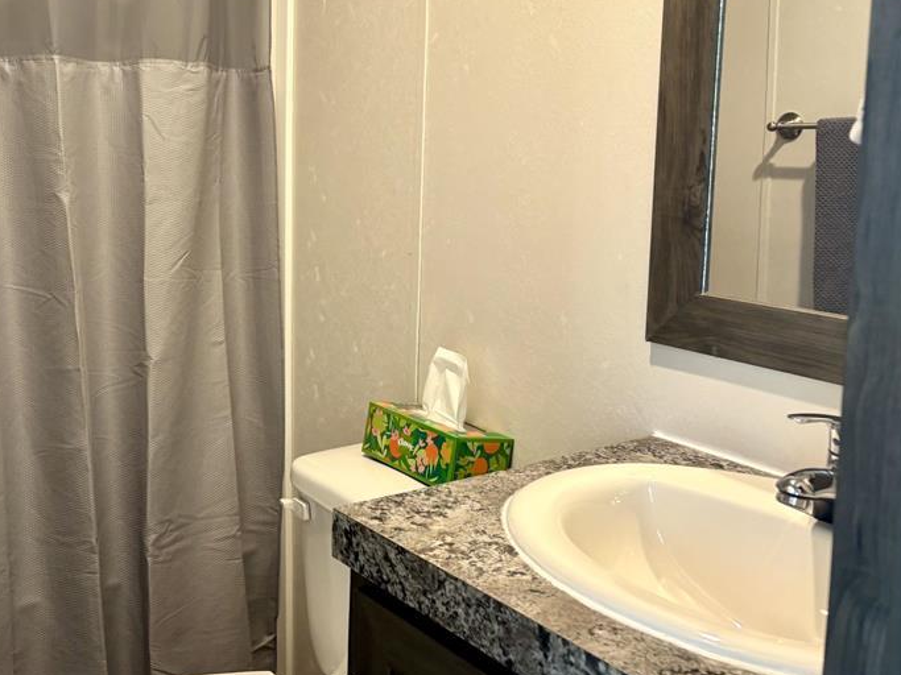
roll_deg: -1.4
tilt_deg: -6.8
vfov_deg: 36.6
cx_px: 235
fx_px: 1015
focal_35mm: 39
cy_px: 260
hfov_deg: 46.3
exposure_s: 1/60
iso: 100
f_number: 1.6
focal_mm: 5.96
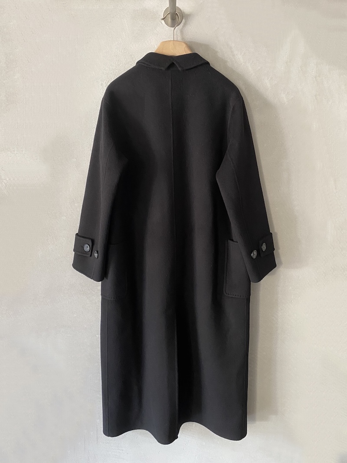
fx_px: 348
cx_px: 174
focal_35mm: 26
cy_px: 232
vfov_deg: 67.3
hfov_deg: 53.1
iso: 250
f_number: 1.8
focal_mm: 4.25
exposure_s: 1/60
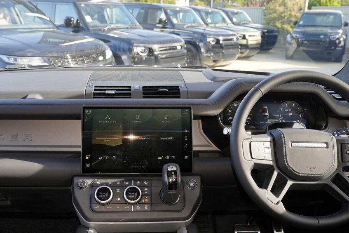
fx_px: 330
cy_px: 113
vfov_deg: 38.9
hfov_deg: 55.5
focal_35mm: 34
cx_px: 148
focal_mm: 24
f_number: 5.6
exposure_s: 1/80
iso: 1000
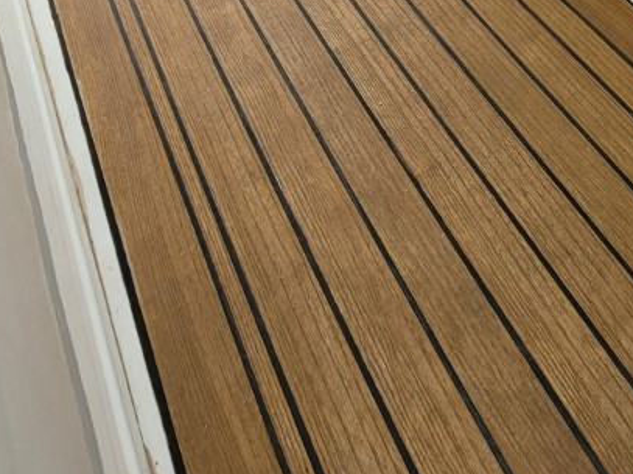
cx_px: 653
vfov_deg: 26.2
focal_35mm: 46
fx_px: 841
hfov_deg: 36.5
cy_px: -163
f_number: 2.2
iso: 40
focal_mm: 1.74
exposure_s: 1/186
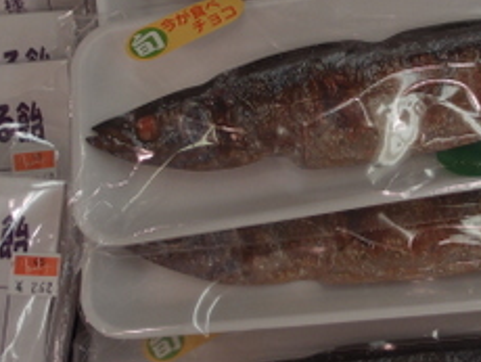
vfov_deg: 16.7
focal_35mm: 88
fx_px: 1224
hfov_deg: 21.7
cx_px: 437
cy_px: 96
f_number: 2
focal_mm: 9.87
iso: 100
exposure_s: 1/200
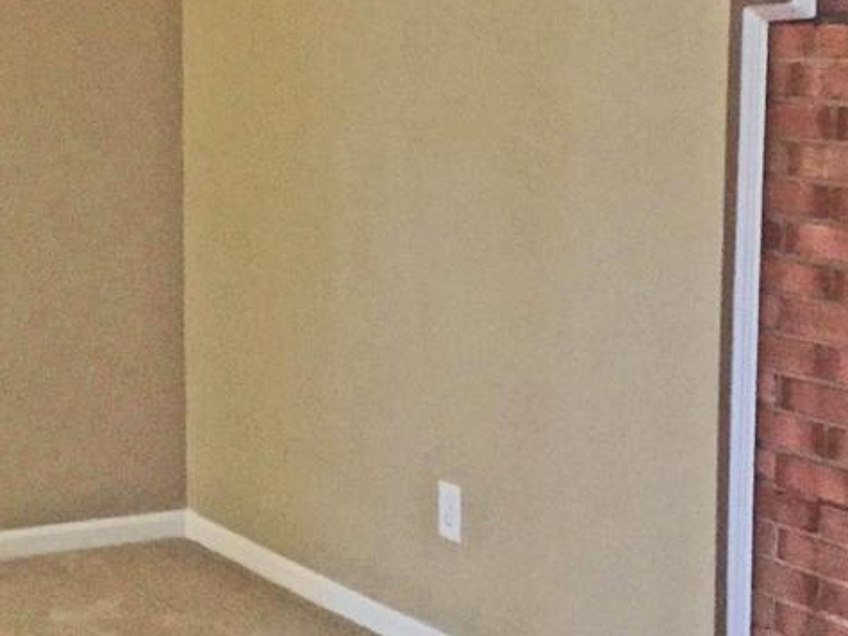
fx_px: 2155
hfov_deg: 21.6
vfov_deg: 16.8
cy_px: 288
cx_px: 29
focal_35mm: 88
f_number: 2.2
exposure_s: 1/15
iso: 250
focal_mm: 4.15
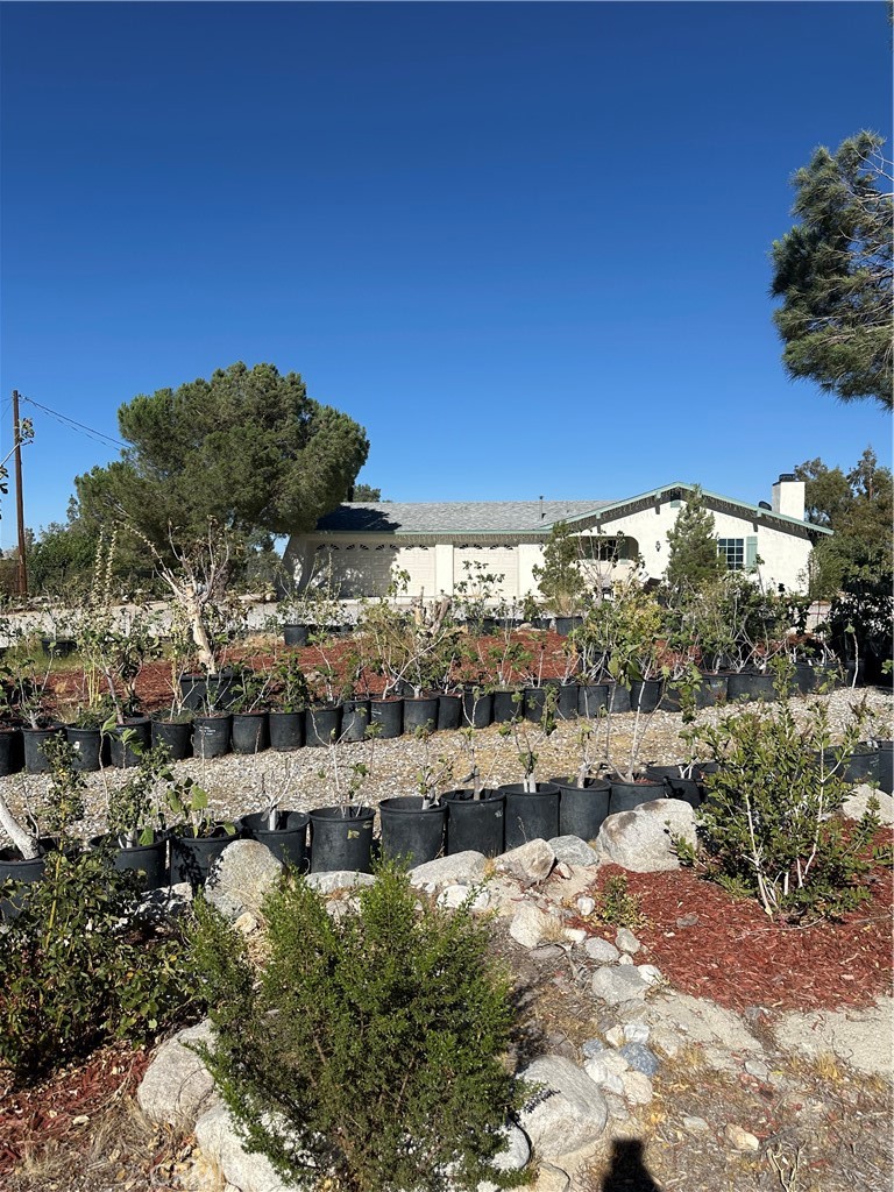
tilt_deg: -1.2
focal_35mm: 24
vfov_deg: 71.6
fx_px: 826
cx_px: 447
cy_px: 596
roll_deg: +0.8
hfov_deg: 56.8
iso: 80
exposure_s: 1/7576
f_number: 1.78
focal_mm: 6.86
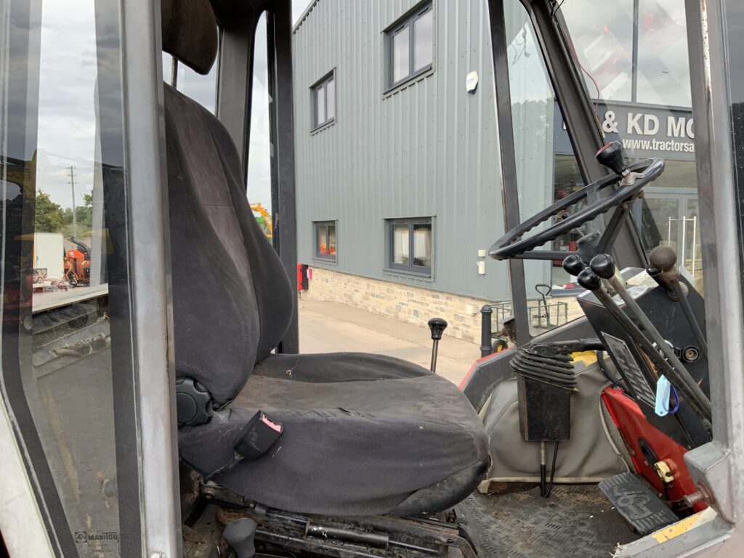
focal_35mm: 29
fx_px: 623
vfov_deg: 48.2
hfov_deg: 61.7
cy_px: 279
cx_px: 372
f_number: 1.8
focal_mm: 3
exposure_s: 1/461
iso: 16
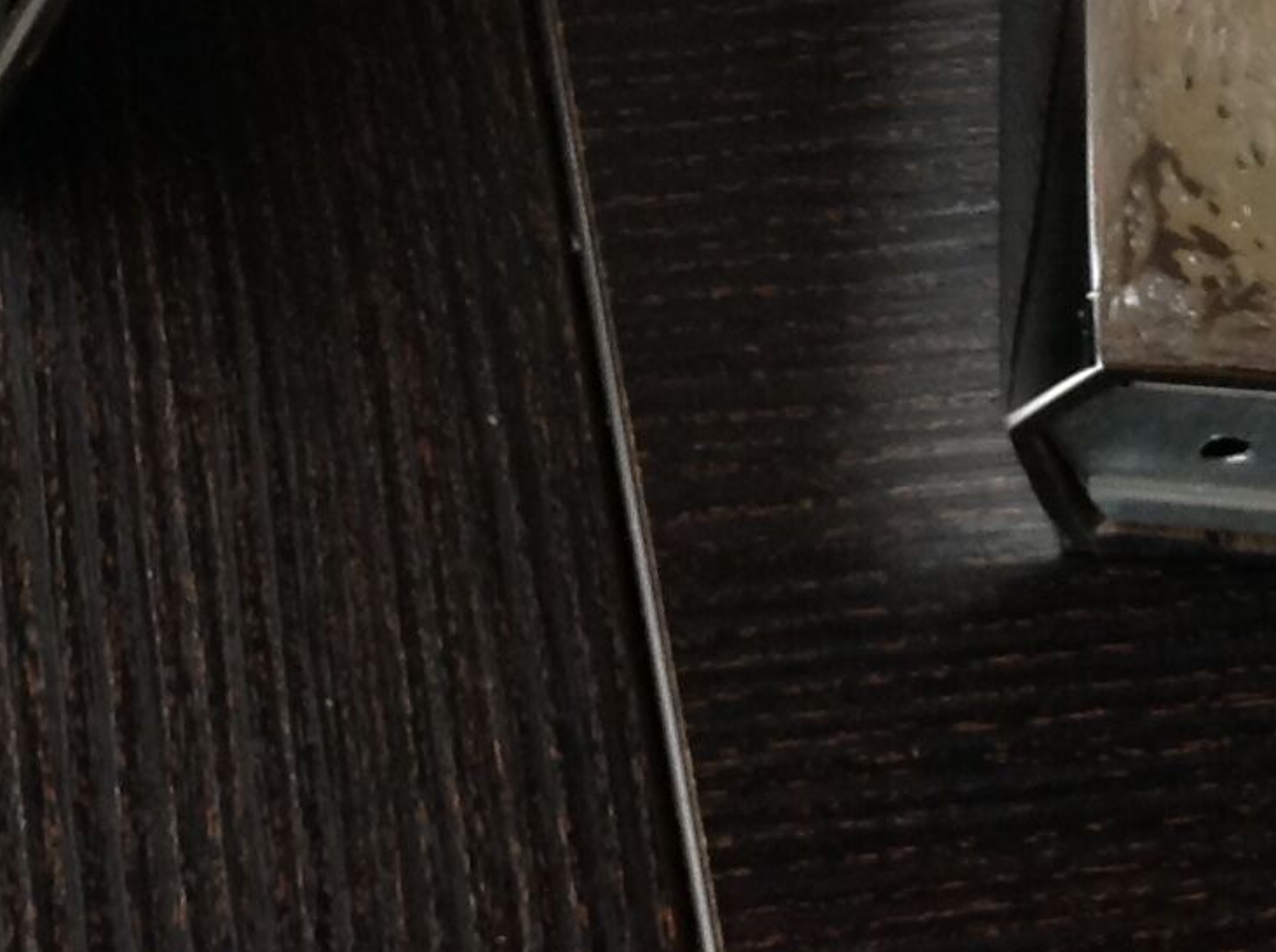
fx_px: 4562
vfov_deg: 11.2
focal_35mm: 124
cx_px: 354
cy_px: -685
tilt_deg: -53.3
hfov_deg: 15.9
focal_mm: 4.28
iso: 100
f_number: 2.4
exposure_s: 1/15
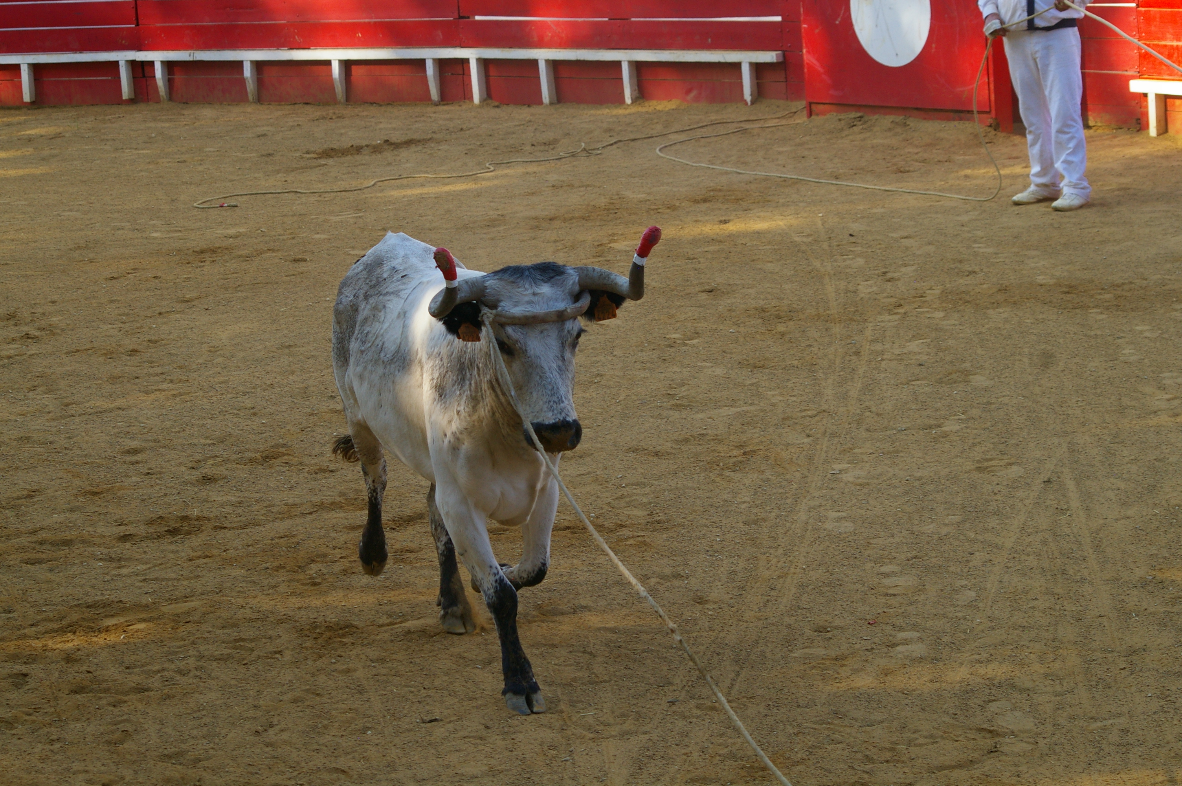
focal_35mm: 105
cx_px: 591
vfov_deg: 13.0
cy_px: 393
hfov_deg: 19.5
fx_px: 3444
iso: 400
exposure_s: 1/350
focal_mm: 70
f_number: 6.7
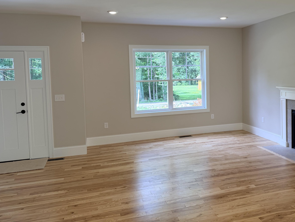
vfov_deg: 45.1
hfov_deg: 57.6
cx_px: 185
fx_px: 264
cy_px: 85
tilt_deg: -2.7
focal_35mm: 31
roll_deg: +0.8
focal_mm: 6.76
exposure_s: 1/210
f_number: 1.78
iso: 80
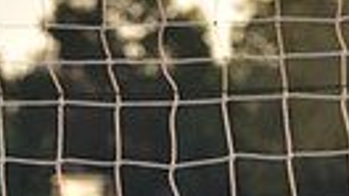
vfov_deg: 1.7
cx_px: -115
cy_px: 554
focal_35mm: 693
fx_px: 6408
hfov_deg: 3.1
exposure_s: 1/250
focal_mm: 150
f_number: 7.1
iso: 400
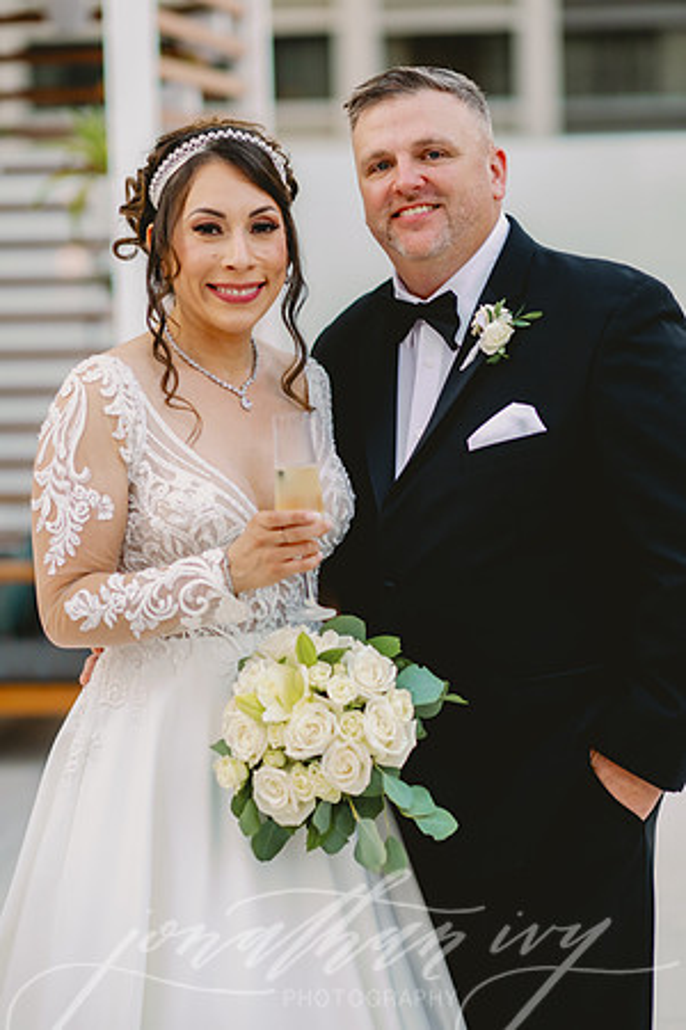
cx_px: 343
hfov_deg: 16.1
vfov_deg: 23.9
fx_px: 2429
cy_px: 515
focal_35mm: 85
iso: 640
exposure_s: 1/250
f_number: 2
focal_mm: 85
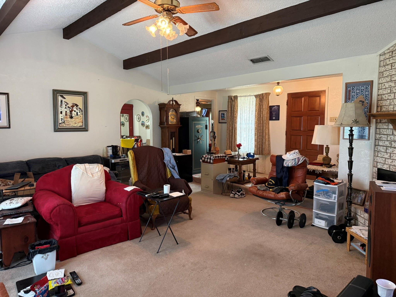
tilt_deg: -4.6
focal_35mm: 24
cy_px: 148
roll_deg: -0.9
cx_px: 198
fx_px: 275
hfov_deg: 71.6
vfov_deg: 56.8
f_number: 1.78
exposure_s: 1/60
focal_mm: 6.76
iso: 400
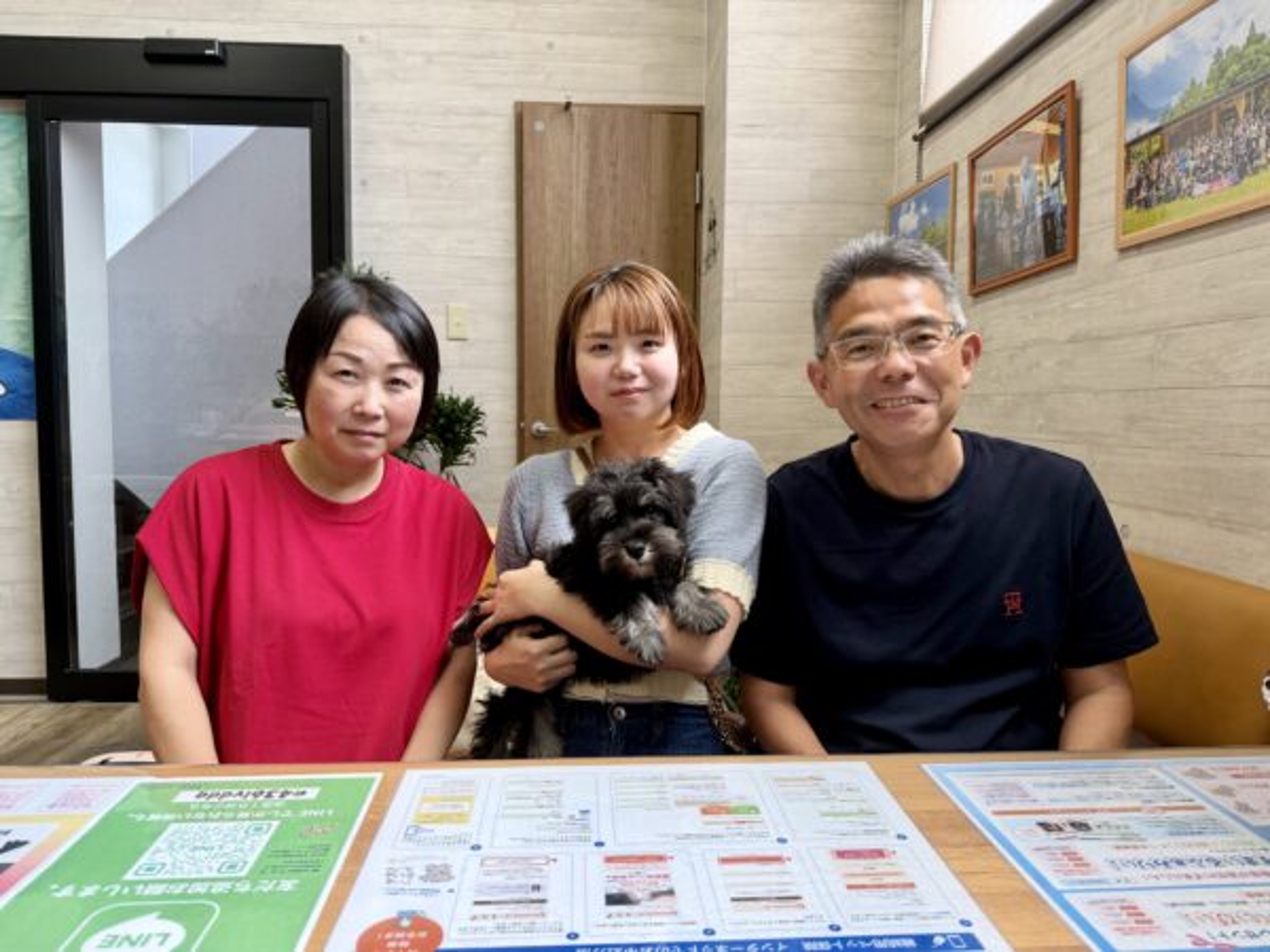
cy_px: 476
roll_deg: +0.0
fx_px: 881
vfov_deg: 56.8
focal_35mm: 24
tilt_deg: -4.7
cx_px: 635
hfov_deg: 71.6
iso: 100
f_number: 1.78
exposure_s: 1/104
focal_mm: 6.76
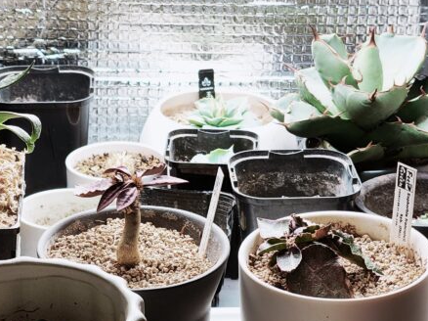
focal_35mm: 117
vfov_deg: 12.6
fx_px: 1446
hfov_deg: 16.8
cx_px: 175
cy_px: 147
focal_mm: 7.1
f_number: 2
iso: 56
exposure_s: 1/100
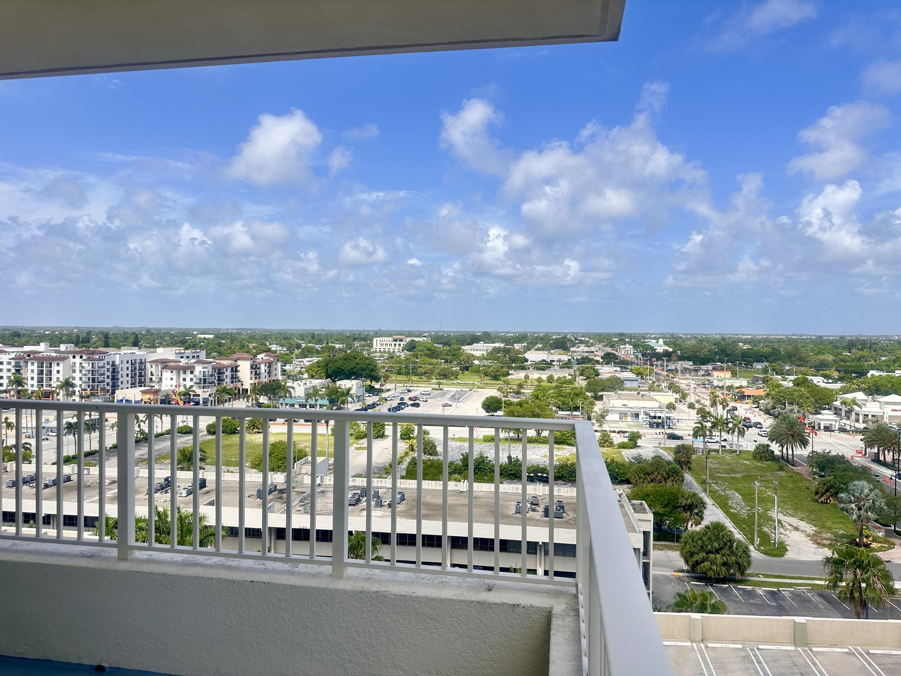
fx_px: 625
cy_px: 338
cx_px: 450
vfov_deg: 56.8
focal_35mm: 24
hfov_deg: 71.6
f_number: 1.78
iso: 80
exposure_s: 1/3155
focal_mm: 6.86
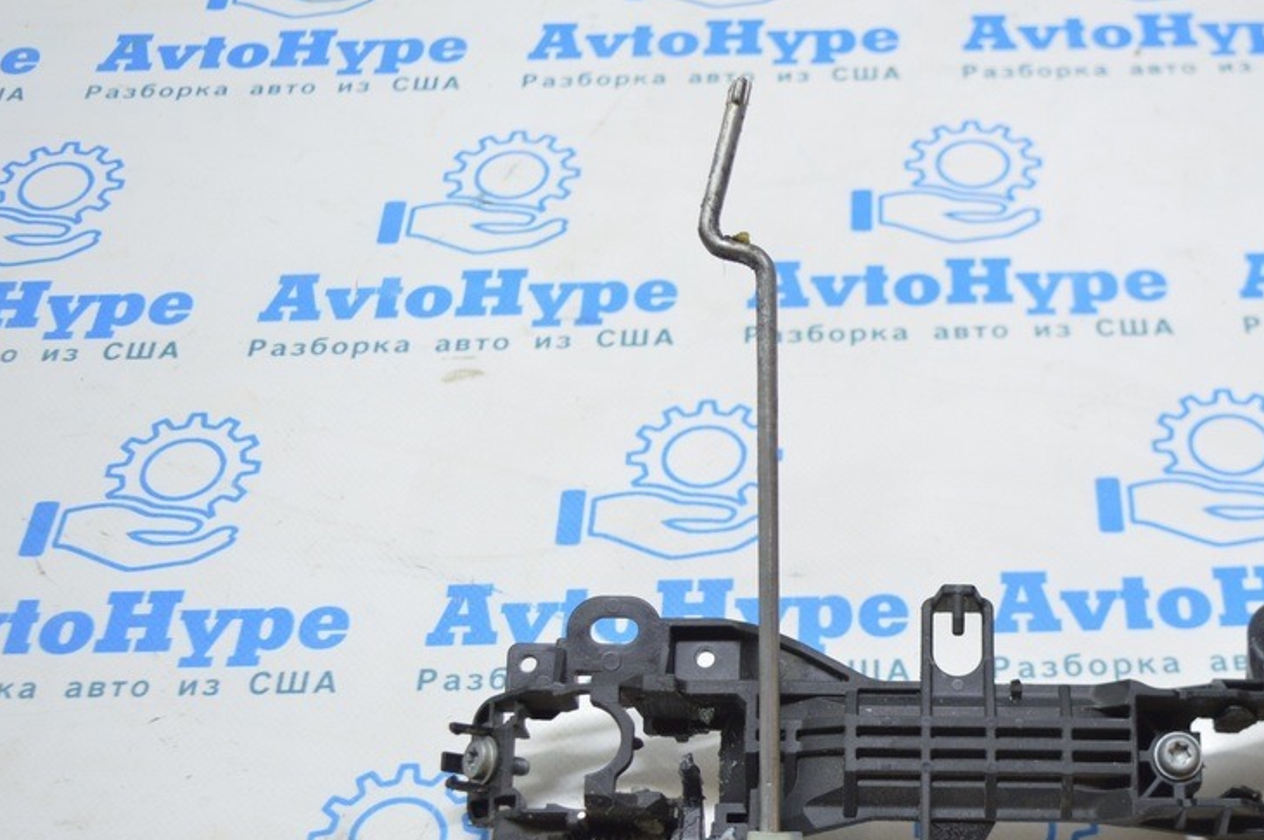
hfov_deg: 34.8
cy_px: 554
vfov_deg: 23.8
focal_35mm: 57
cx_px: 873
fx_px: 1989
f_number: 4
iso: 400
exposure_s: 1/40
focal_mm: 27
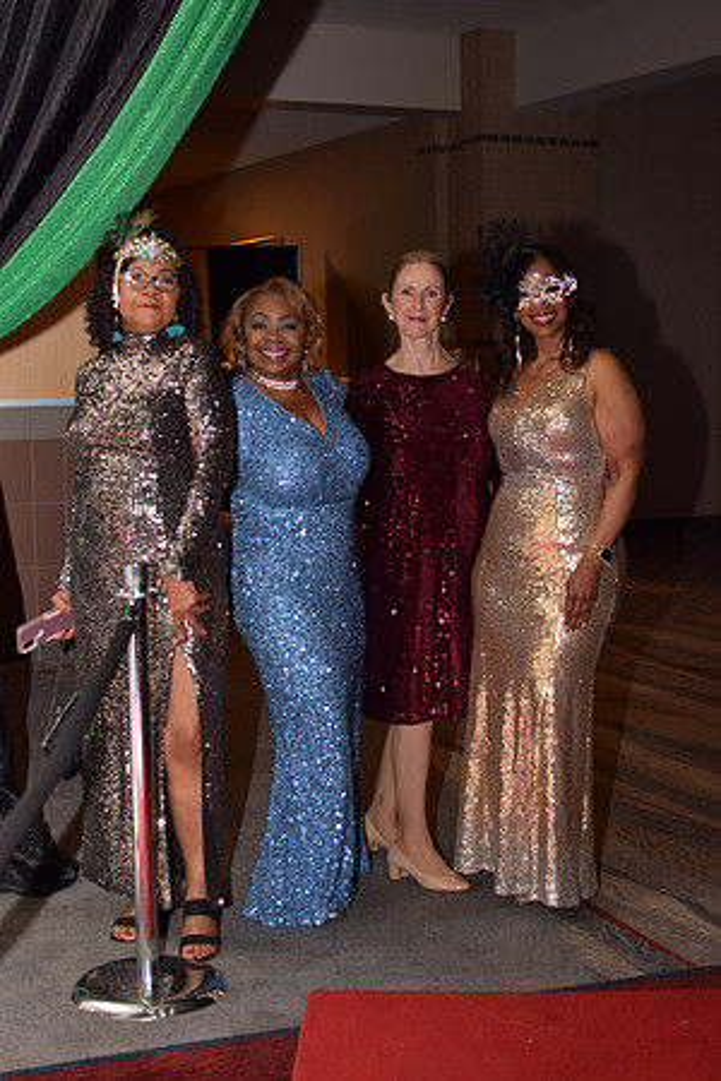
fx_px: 1577
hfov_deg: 25.8
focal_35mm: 52
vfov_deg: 37.9
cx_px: 360
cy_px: 540
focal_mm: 35
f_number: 3.2
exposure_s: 1/125
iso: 200
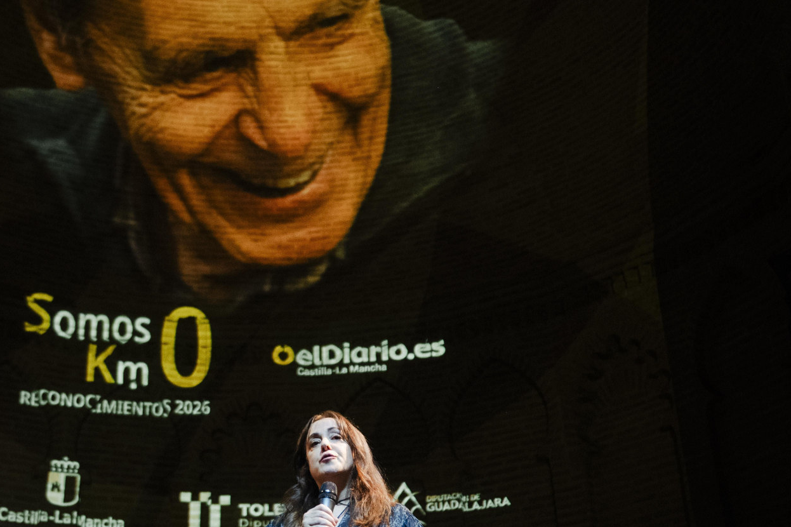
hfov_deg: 32.8
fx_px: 1340
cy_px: 215
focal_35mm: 61
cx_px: 329
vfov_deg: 22.2
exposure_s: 1/160
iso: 3200
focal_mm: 38
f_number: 2.8
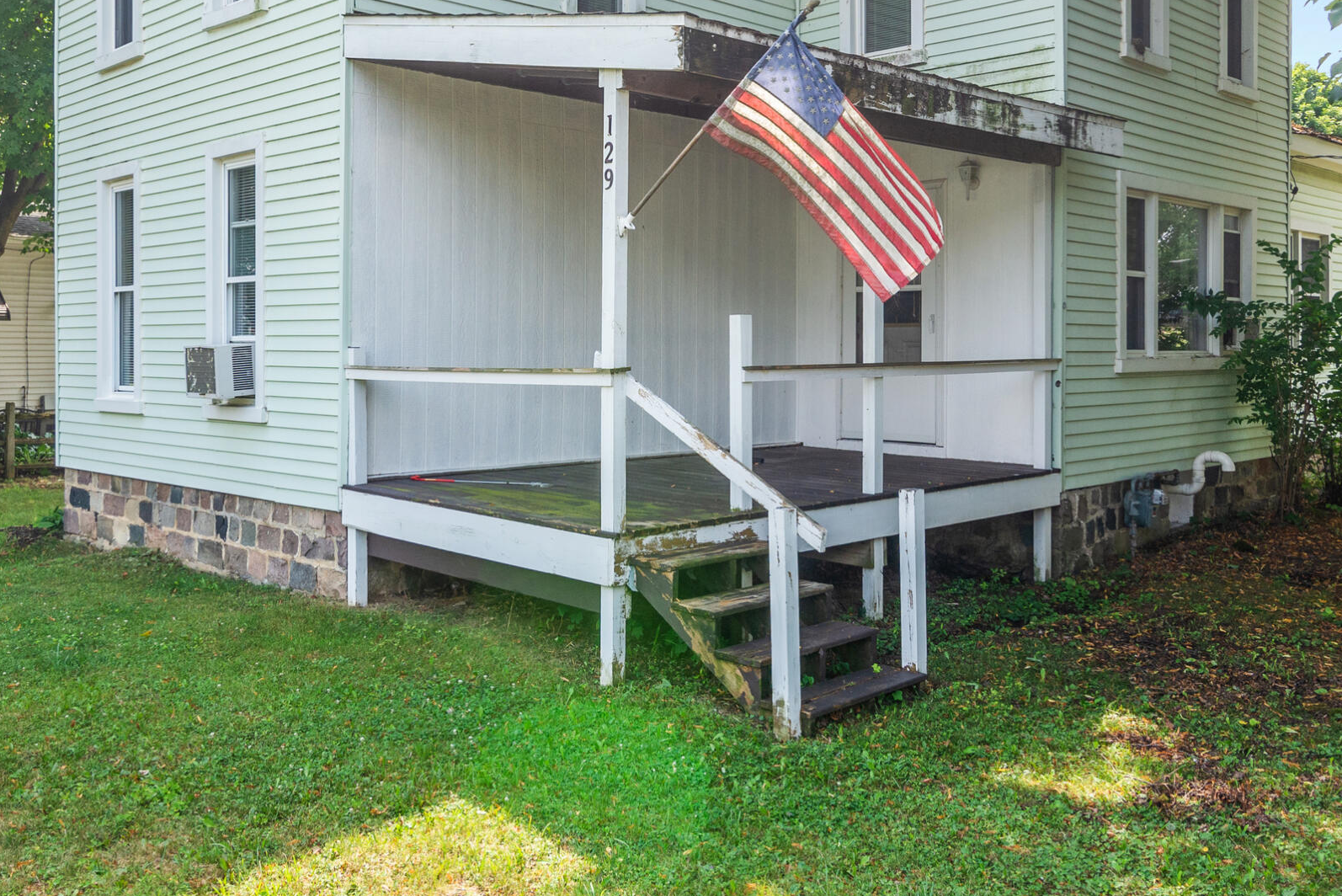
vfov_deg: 38.3
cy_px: 86
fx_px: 1193
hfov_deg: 58.6
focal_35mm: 32
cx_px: 607
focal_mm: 17
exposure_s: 1/160
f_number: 9
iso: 400
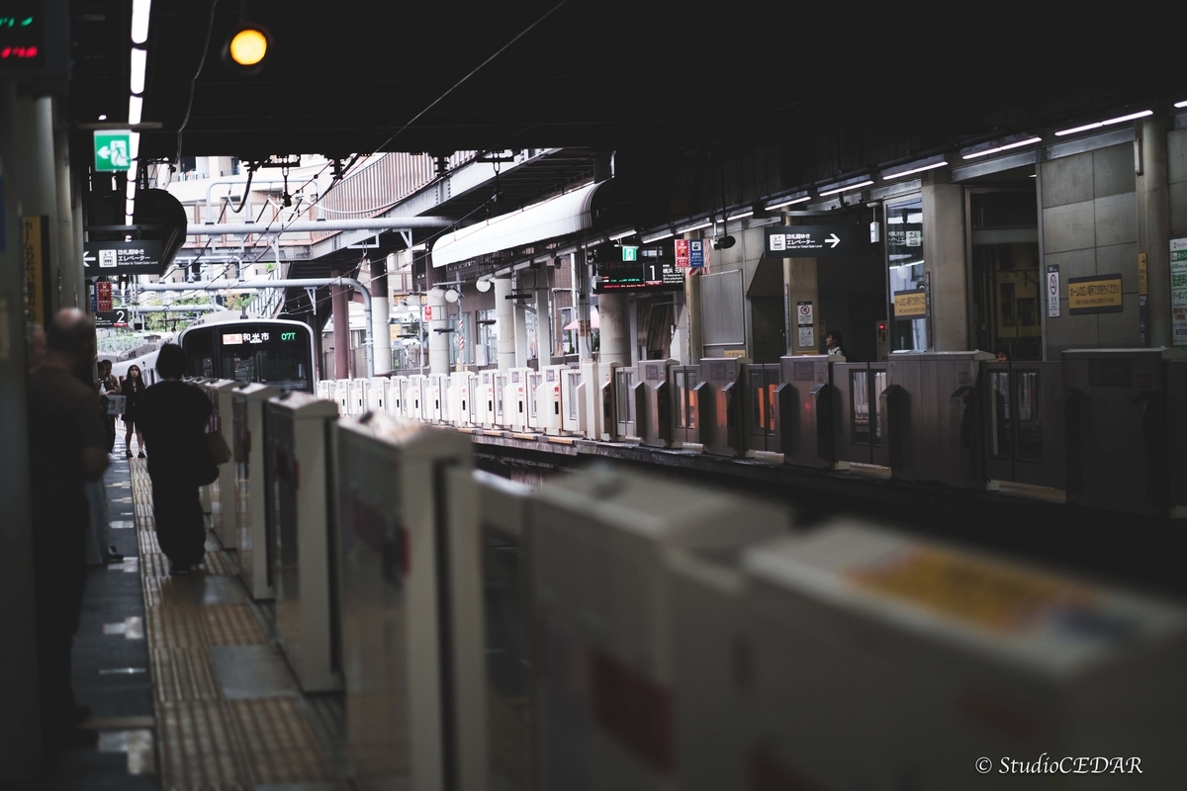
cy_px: 396
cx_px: 594
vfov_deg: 16.3
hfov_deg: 24.2
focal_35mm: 84
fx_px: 2769
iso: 320
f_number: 1.2
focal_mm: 56
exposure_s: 1/640
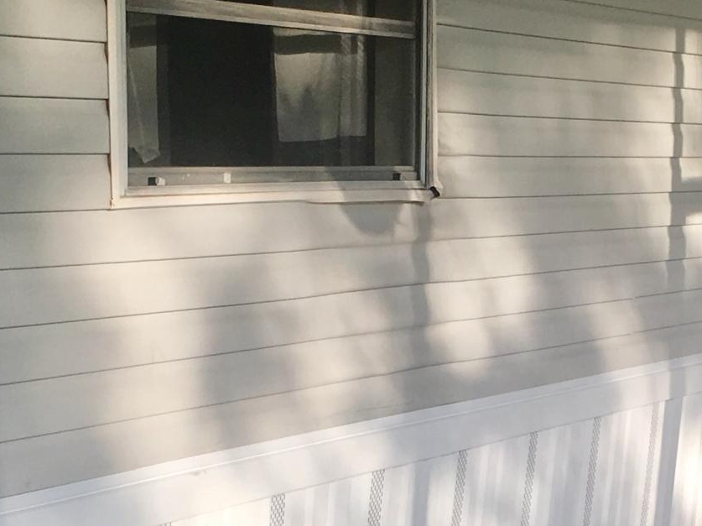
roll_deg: -0.2
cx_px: 557
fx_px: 2108
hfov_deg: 18.7
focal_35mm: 104
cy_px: 542
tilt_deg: -9.9
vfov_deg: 14.0
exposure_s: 1/356
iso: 25
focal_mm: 4.15
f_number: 2.2
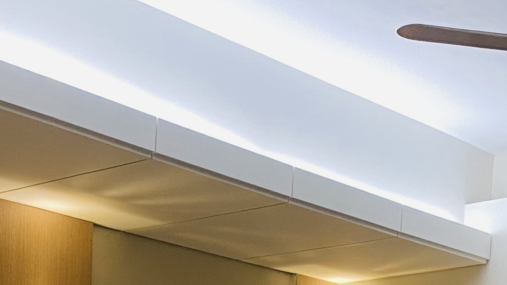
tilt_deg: -4.2
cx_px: 27
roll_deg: -1.7
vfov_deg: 11.2
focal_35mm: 95
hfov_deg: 21.8
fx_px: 1277
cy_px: 614
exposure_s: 1/50
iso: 100
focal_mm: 4.25
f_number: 1.8
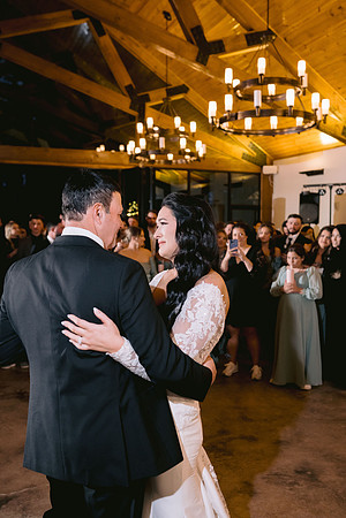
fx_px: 505
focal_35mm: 35
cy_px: 259
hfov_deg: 37.9
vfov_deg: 54.4
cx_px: 173
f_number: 3.2
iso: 1600
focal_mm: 35
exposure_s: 1/125
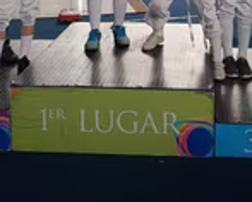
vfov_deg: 20.6
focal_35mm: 69
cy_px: -46
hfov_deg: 27.3
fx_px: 515
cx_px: 165
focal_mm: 4.3
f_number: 2.4
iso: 80
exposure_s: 1/50
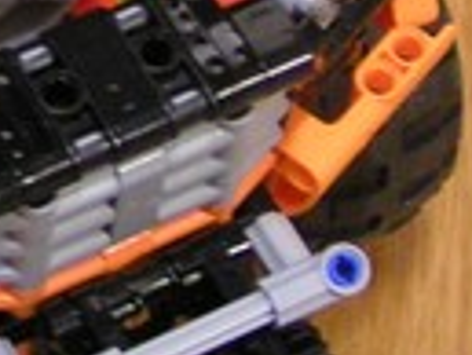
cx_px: -293
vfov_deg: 7.6
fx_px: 2579
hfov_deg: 10.0
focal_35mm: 189
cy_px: -267
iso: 200
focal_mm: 5.8
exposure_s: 1/6
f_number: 2.8
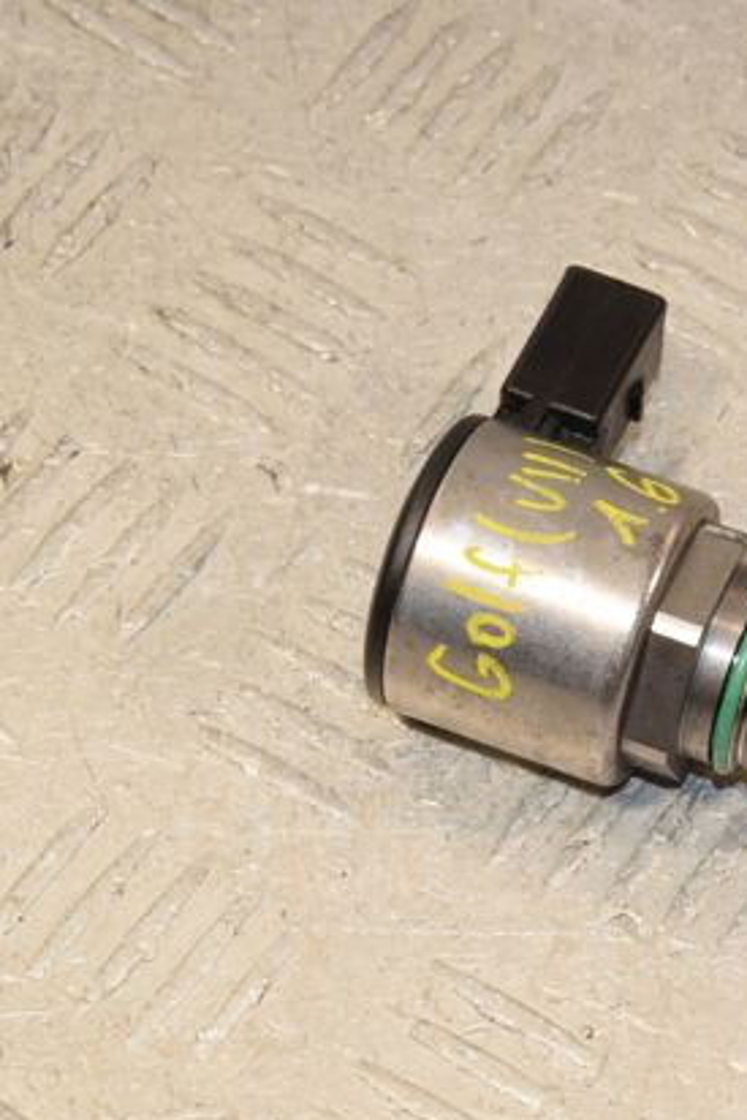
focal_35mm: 163
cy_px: 557
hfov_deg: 8.4
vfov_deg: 12.6
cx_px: 608
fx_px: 5069
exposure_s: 1/200
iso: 1600
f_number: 11
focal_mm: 70
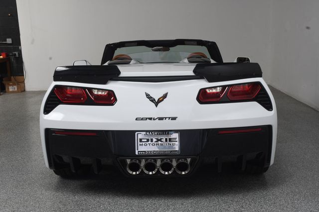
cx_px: 160
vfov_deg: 28.0
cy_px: 106
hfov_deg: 41.1
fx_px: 425
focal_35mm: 48
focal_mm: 32
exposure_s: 1/160
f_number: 13
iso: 100
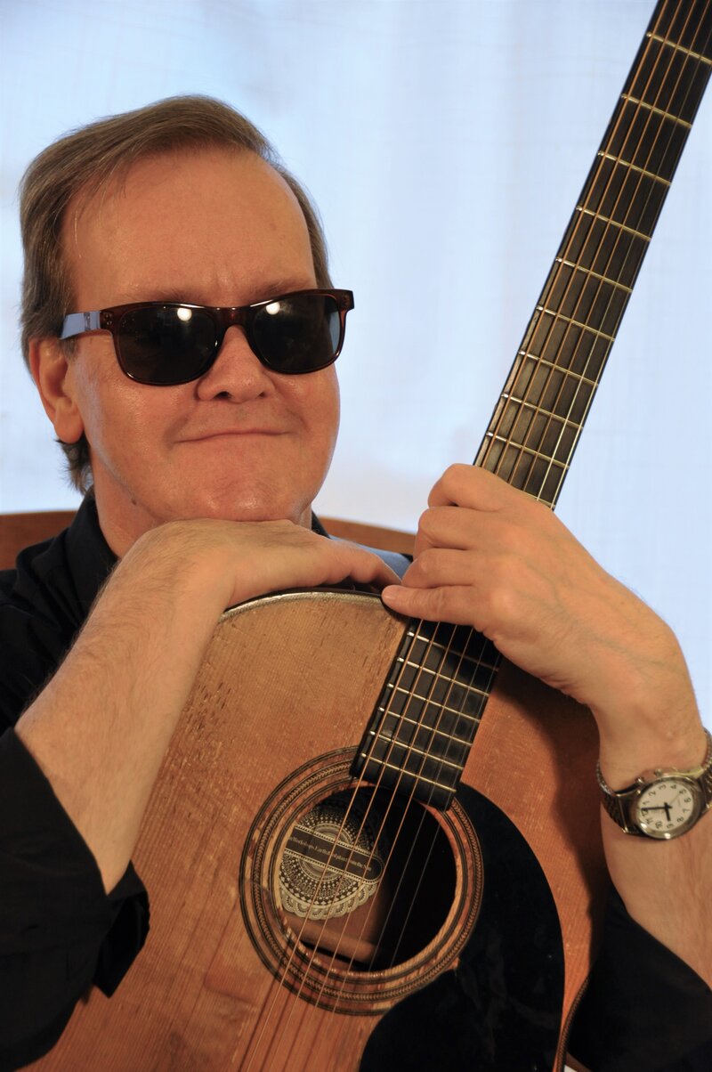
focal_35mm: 90
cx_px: 356
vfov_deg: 22.6
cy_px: 536
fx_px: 2676
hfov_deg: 15.2
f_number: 4.8
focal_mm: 60
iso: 800
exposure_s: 1/15
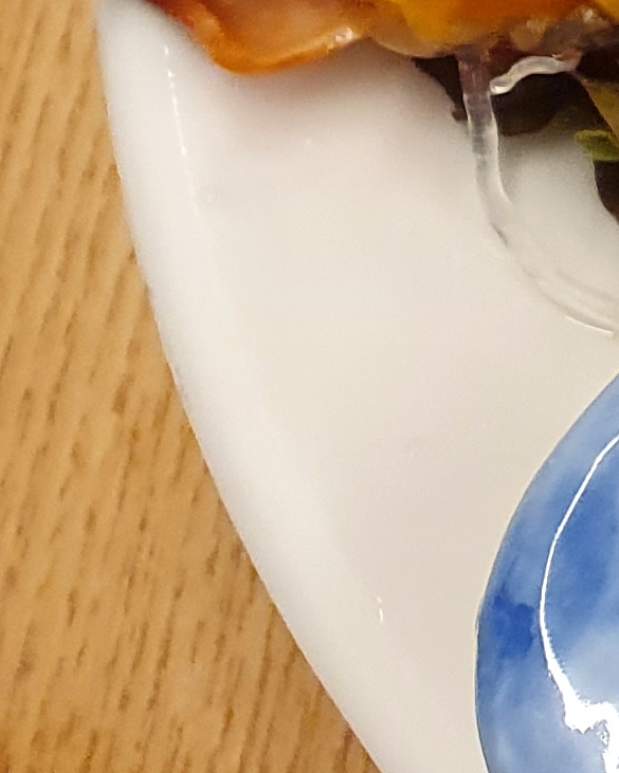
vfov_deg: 13.6
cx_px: 2072
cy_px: 44
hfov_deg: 8.5
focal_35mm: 140
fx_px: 3205
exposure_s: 1/120
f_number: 2.4
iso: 320
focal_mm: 4.32
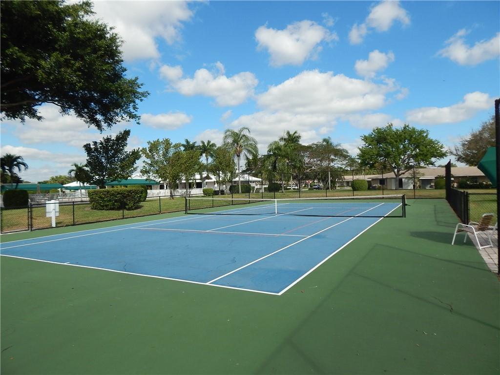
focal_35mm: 23
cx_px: 250
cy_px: 188
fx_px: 332
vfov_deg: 58.9
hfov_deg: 73.9
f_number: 6
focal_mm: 4
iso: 125
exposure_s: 1/640
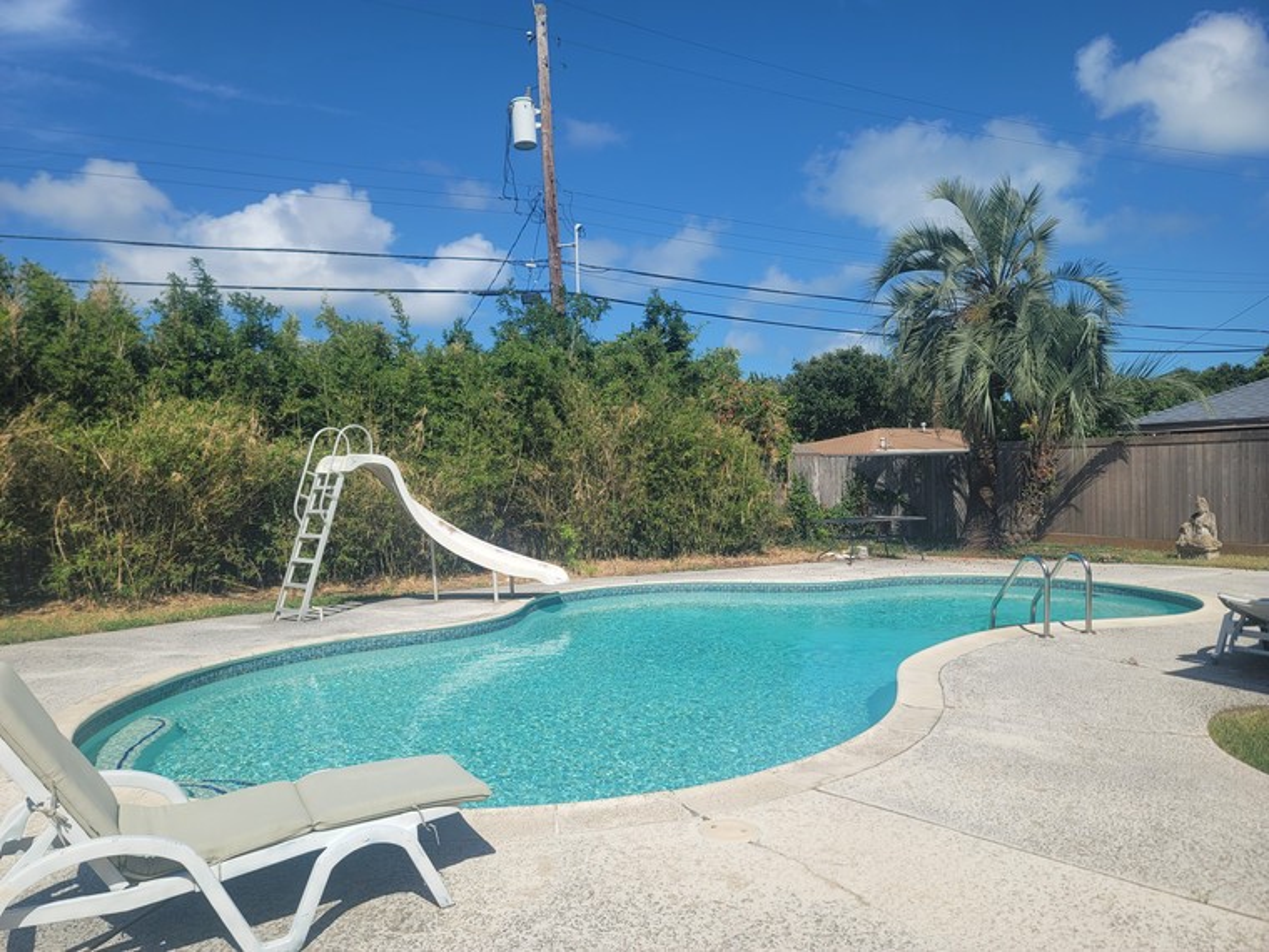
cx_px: 634
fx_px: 916
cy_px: 476
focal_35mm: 25
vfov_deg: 54.9
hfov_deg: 69.4
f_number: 1.8
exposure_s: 1/1429
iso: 20
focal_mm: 7
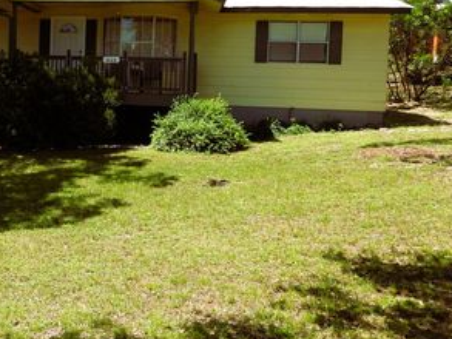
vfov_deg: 34.7
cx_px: 79
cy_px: 104
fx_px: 536
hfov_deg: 43.2
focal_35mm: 41
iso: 100
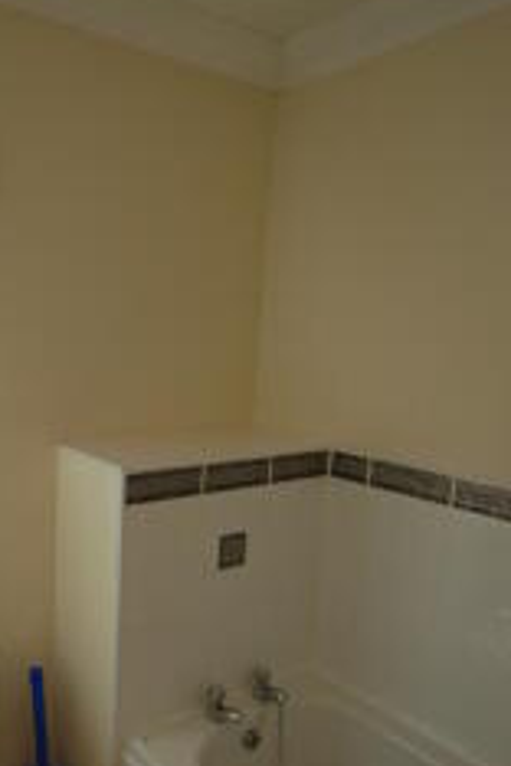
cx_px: 100
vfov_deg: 64.9
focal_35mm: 28
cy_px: 457
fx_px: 596
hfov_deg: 44.1
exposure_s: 1/125
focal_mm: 10
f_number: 5.6
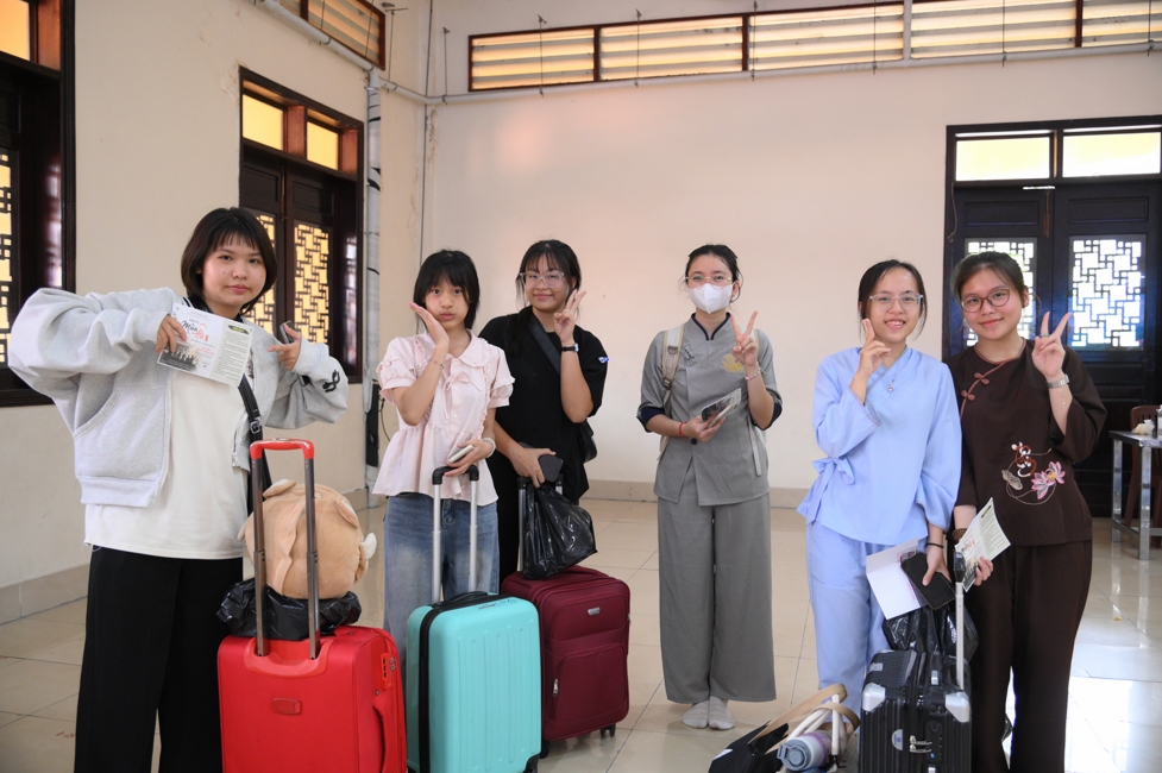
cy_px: 386
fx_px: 1000
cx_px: 581
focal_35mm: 31
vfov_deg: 42.3
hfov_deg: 60.3
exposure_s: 1/100
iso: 3200
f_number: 4
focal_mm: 31
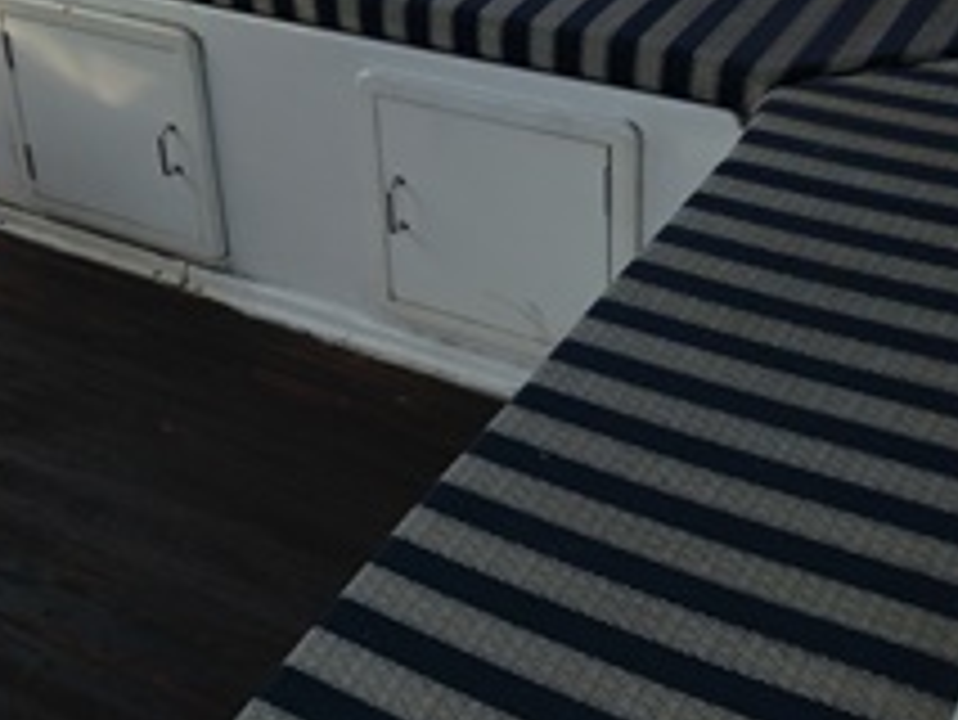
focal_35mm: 62
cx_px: 405
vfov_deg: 23.3
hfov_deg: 31.1
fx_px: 1717
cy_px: 135
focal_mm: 4.12
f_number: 2.4
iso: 50
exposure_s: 1/1205
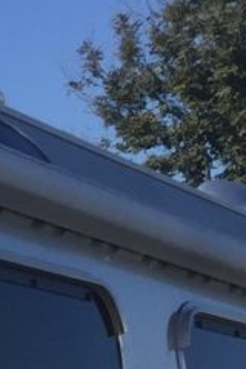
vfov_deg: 9.9
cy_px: 716
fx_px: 1978
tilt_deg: -6.1
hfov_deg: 6.5
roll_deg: -0.5
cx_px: -494
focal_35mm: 193
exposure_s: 1/2198
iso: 32
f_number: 2.2
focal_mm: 4.15
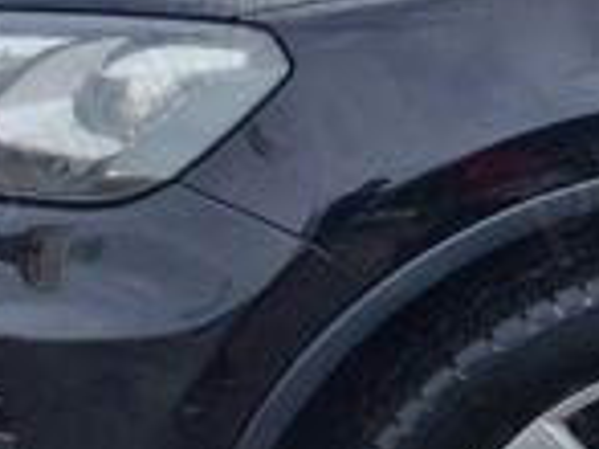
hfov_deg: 17.2
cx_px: 1064
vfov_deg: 15.6
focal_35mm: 94
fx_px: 1625
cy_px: 90
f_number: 1.8
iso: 50
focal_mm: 6.4
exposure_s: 1/756
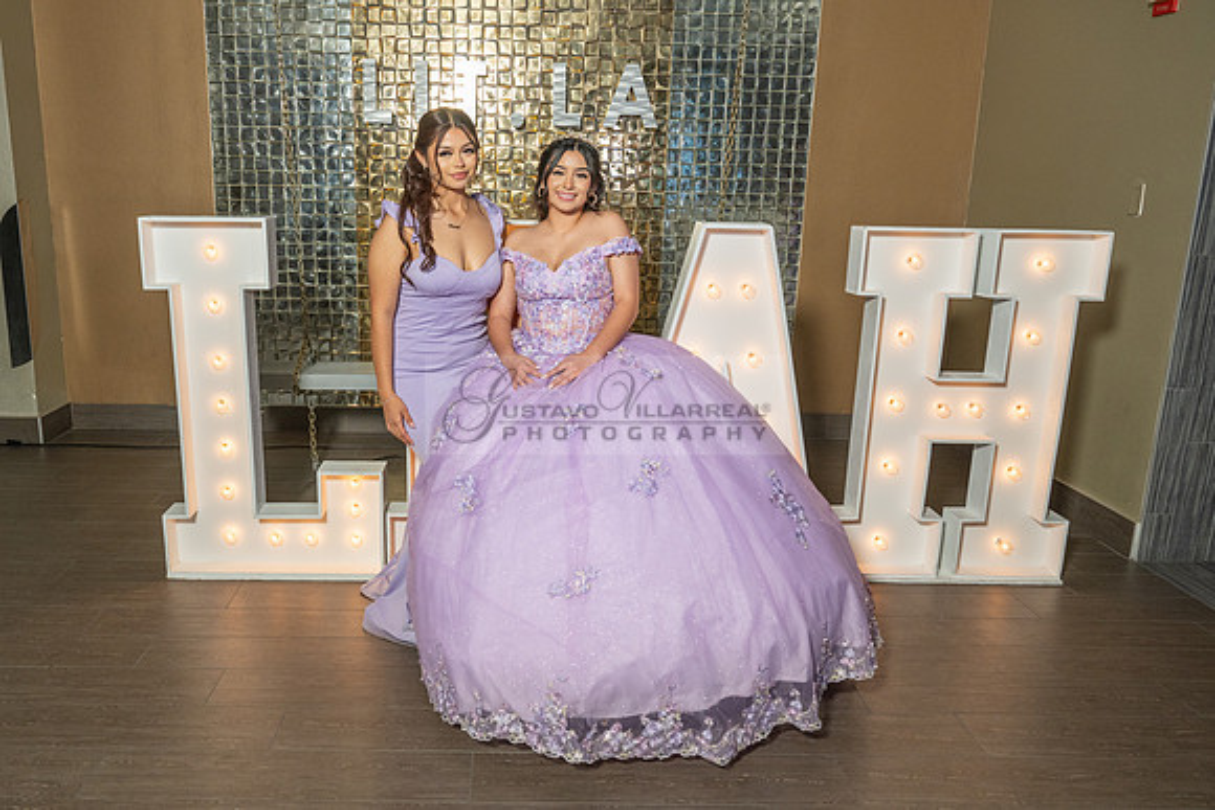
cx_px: 519
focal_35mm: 28
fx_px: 959
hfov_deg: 64.4
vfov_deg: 45.8
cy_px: 403
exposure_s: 1/125
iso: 640
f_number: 5.6
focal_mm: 24
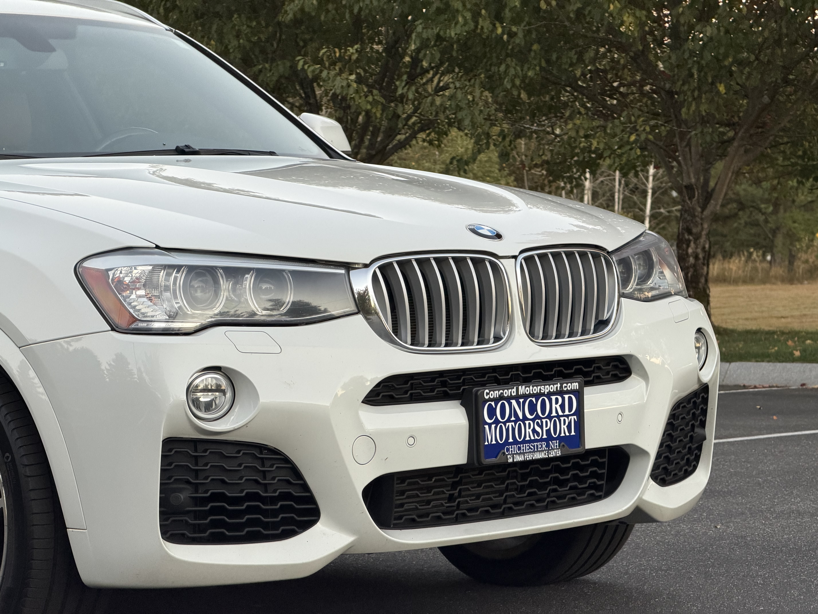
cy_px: 307
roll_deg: +1.5
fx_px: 2363
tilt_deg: -0.8
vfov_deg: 14.8
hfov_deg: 19.6
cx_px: 409
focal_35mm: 100
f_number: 2.8
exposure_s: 1/121
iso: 250
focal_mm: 16.89
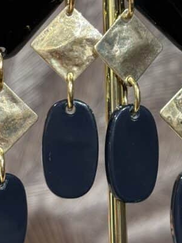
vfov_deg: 14.7
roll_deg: +0.6
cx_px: 92
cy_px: 97
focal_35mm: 134
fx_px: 939
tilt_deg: -1.0
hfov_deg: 11.1
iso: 64
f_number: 1.6
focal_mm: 5.96
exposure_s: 1/50
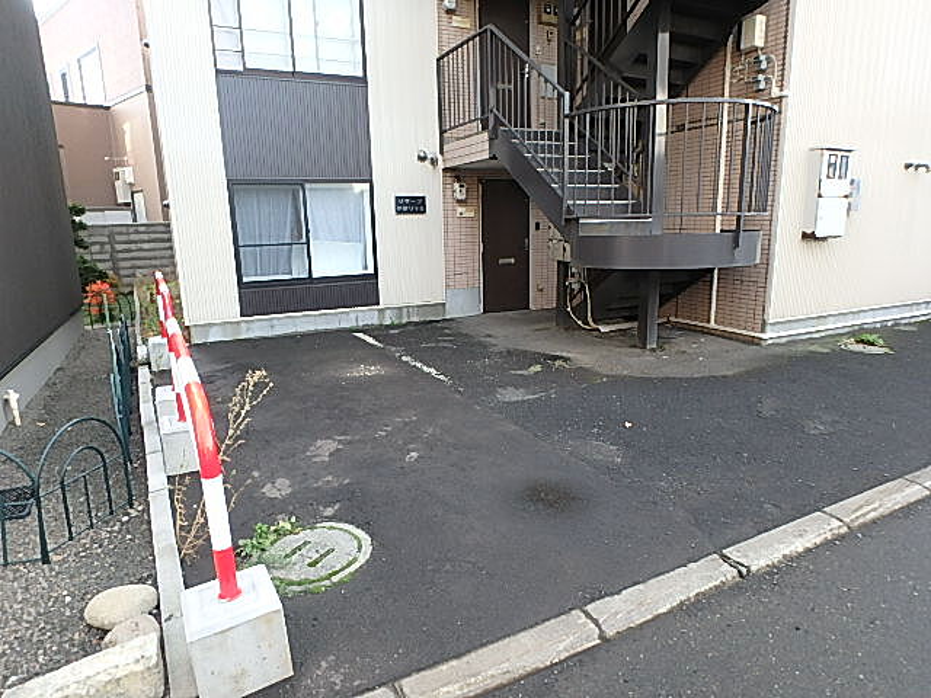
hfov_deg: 79.0
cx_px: 466
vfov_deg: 63.4
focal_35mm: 21
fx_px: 565
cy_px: 349
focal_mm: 3.7
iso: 125
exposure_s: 1/80
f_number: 3.5
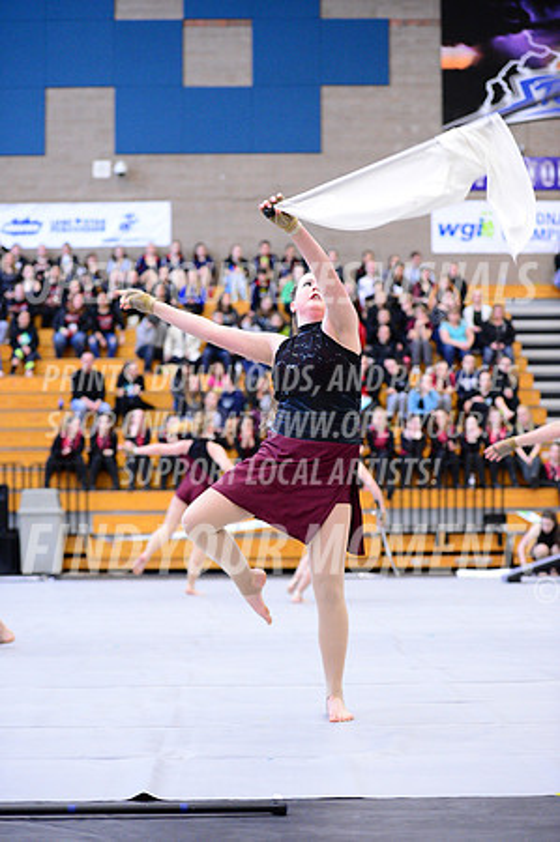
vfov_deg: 27.0
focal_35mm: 75
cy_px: 421
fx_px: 1754
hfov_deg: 18.1
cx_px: 280
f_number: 2.8
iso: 6400
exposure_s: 1/320
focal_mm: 75
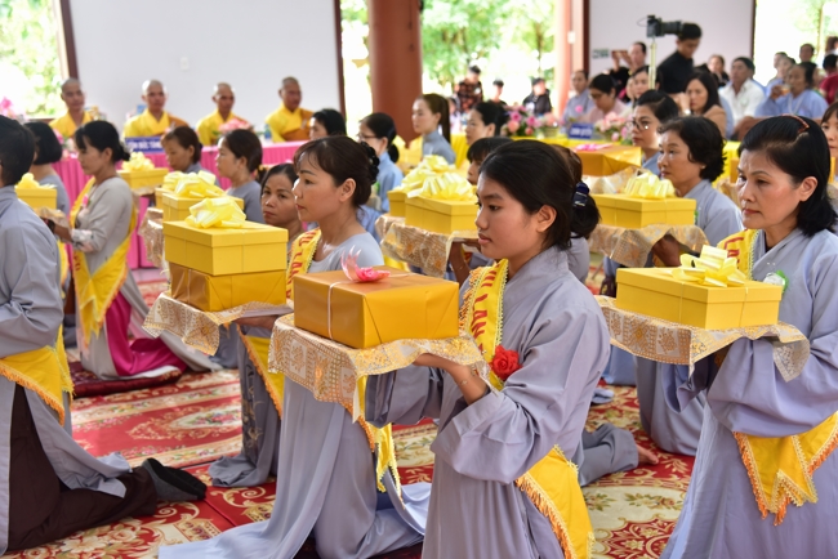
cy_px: 280
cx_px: 419
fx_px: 1211
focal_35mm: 52
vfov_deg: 26.0
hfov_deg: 38.2
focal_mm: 52
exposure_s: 1/50
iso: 500
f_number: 4
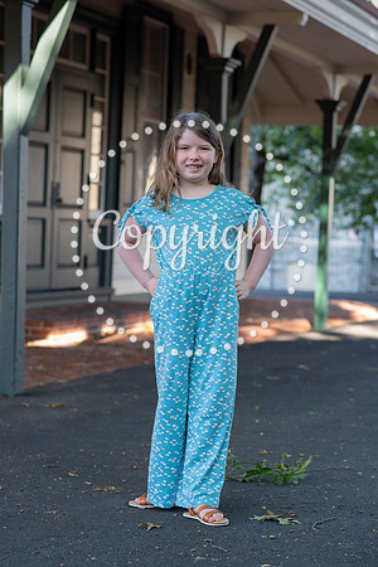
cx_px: 189
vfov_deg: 23.9
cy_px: 284
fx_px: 1339
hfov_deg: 16.1
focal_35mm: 85
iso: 800
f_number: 4.5
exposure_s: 1/250
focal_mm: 85
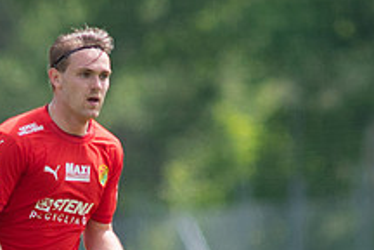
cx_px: 19
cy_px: 303
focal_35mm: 1612
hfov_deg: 1.3
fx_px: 16746
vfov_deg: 0.9
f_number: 3.2
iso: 220
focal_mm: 300
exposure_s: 1/2500
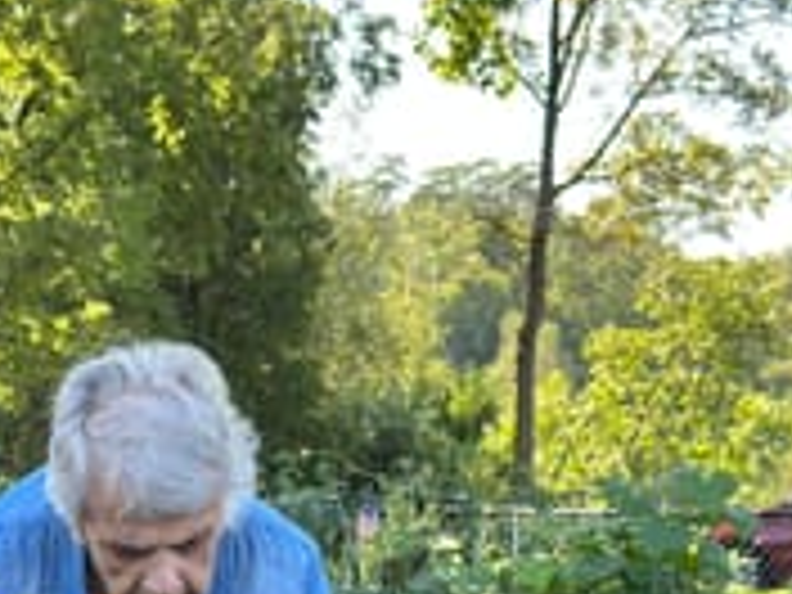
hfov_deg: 17.6
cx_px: 14
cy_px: 608
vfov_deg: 13.4
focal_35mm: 109
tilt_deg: -5.3
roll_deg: -0.8
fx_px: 2494
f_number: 1.78
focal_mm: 6.86
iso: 80
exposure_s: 1/594
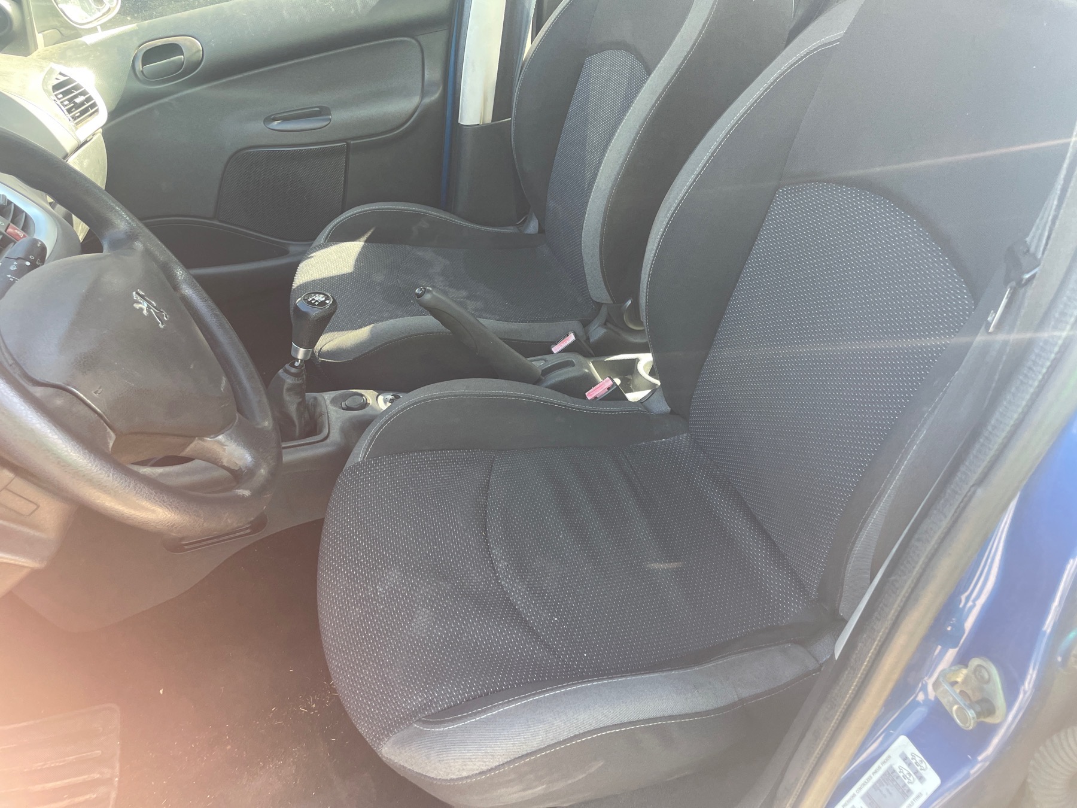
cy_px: 404
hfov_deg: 67.3
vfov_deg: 53.1
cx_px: 538
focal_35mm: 26
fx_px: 809
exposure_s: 1/121
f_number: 1.6
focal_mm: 4.2
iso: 100
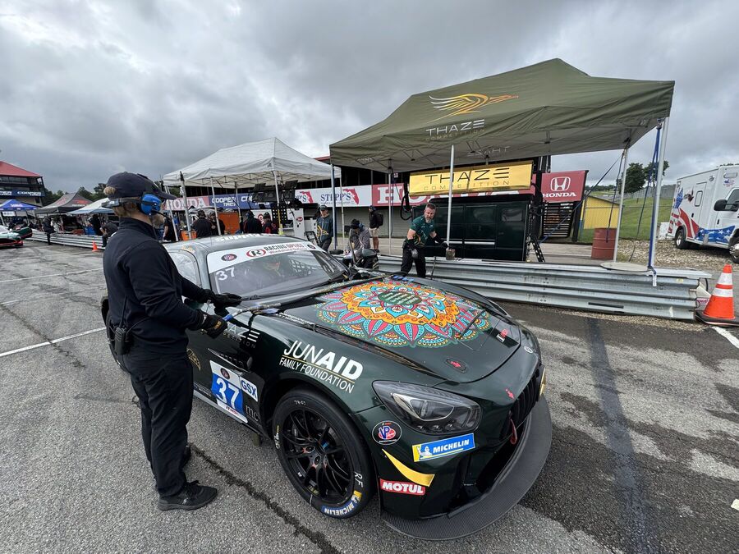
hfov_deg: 102.1
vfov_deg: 85.7
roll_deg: +0.4
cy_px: 277
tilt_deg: -12.7
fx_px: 299
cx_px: 370
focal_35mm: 14
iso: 40
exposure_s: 1/1048
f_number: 2.2
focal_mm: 2.22
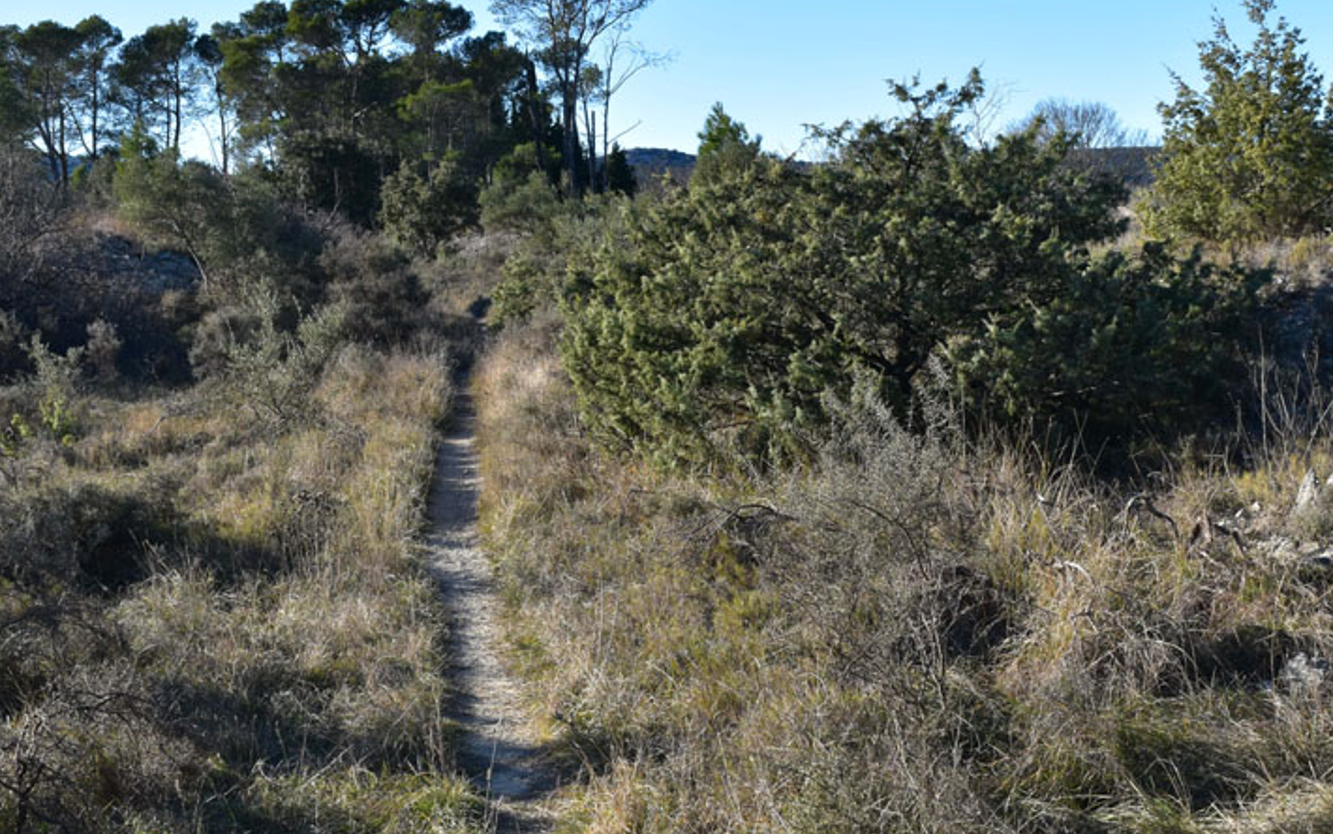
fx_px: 2035
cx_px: 663
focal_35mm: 56
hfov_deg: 36.3
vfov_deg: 23.1
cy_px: 442
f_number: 16
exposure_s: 1/200
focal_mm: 26
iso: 400
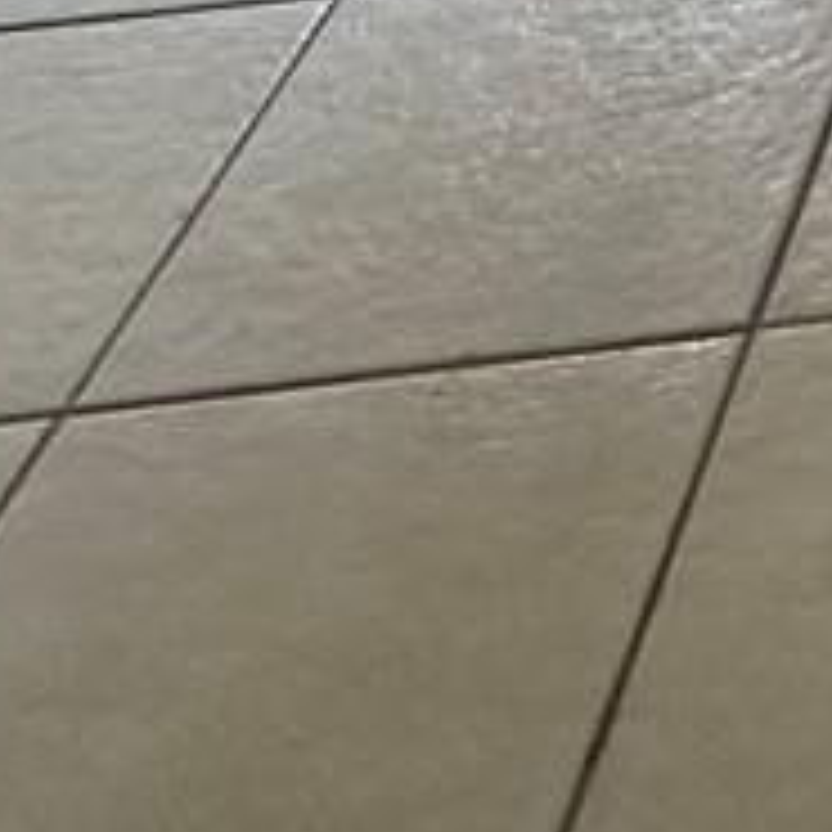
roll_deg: +0.0
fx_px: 2910
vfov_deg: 11.4
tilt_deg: -6.8
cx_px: 2096
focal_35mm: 107
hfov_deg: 12.3
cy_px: -1507
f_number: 2.2
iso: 160
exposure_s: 1/120
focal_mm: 2.22
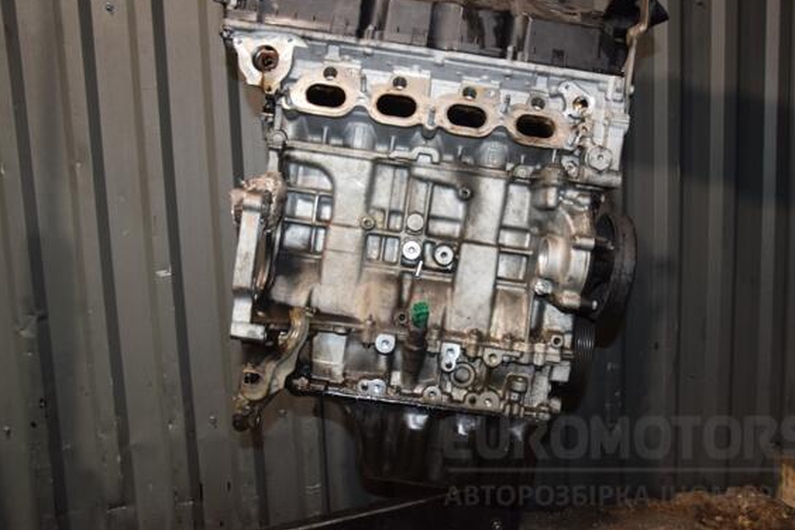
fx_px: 740
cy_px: 249
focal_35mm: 34
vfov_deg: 39.4
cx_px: 417
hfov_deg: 56.4
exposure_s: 1/60
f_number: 5
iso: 800
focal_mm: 21
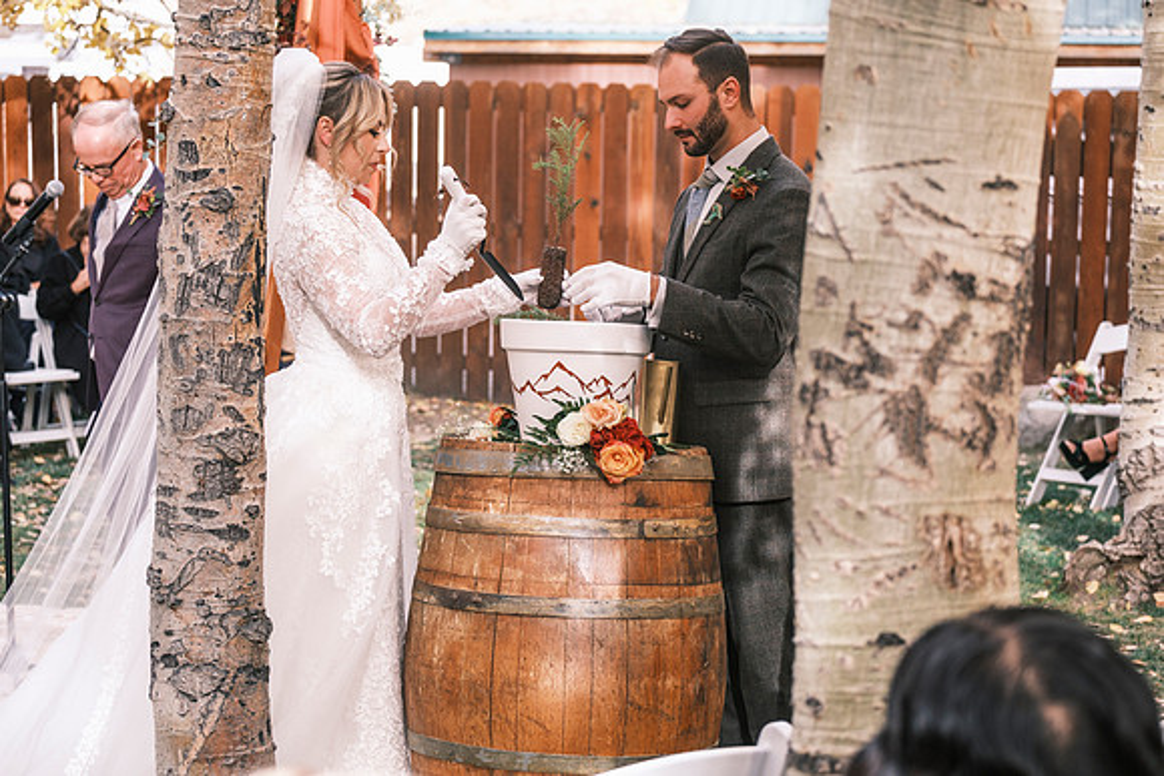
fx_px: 2425
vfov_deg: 18.2
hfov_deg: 27.0
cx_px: 582
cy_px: 388
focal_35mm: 75
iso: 400
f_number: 3.2
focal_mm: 50
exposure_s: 1/500
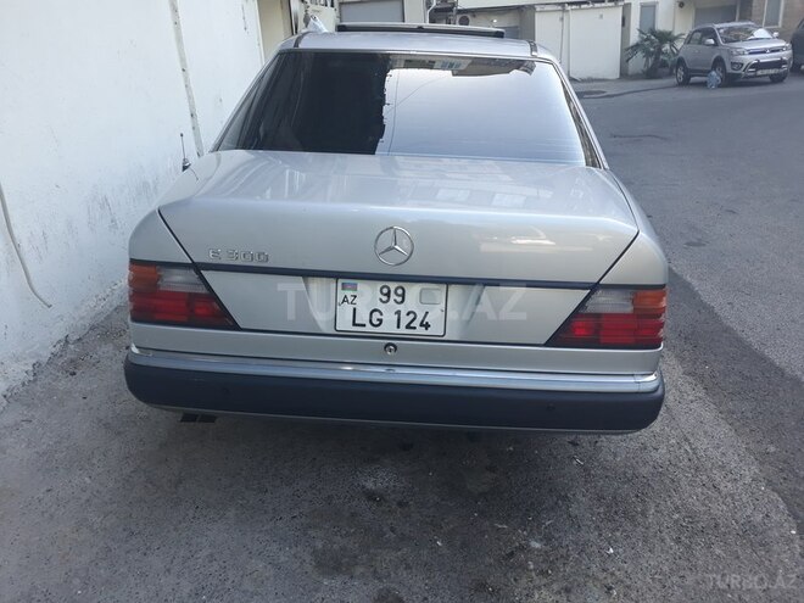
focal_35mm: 27
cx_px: 402
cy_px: 302
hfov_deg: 65.3
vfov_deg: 51.4
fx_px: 627
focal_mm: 3.71
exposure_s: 1/135
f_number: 1.7
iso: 40
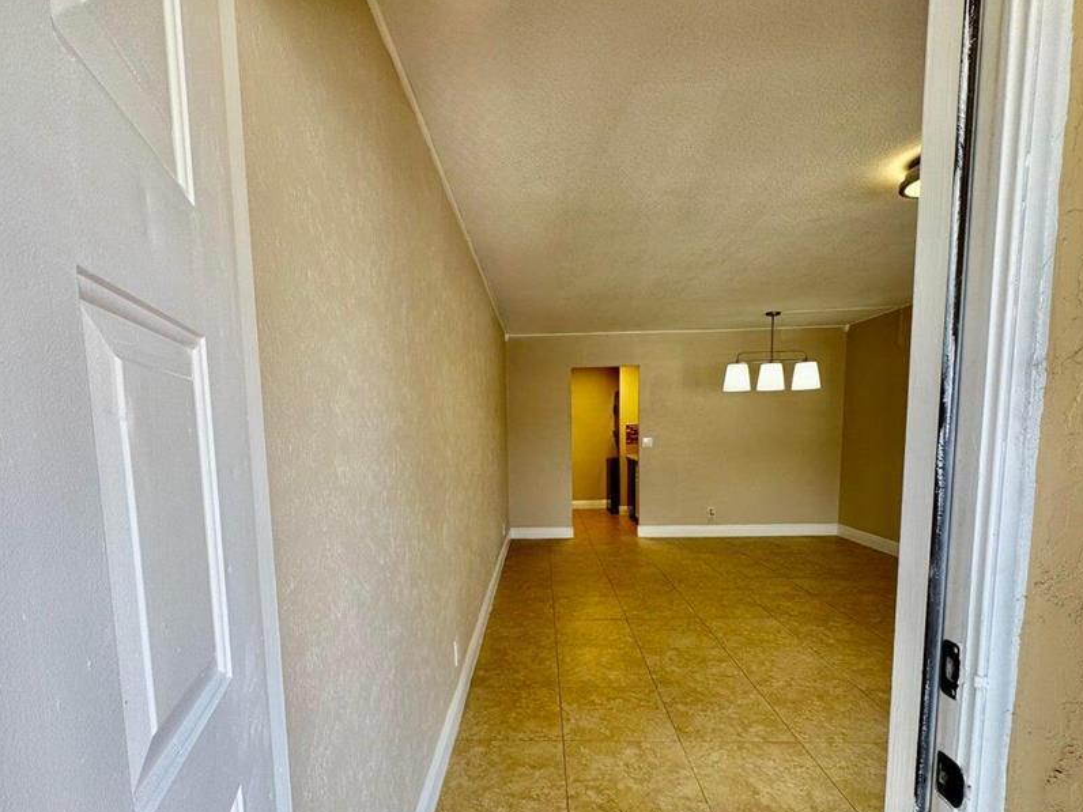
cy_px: 494
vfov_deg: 70.7
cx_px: 510
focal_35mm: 18
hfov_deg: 87.7
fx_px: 563
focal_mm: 2.22
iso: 64
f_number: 2.2
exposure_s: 1/120
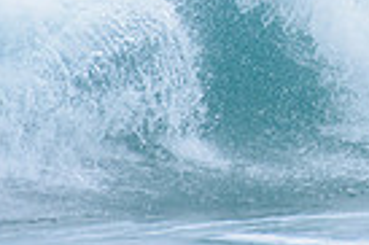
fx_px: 21663
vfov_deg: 0.6
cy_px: -125
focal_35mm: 2116
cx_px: 388
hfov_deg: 1.0
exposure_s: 1/2000
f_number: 5.6
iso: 400
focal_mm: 500
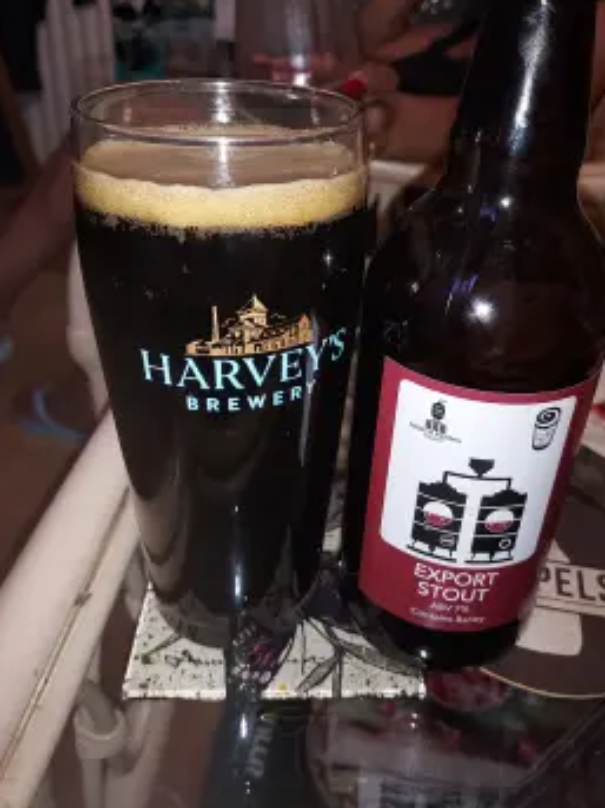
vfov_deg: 63.1
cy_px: 344
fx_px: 653
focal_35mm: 28
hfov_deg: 49.6
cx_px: 344
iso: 320
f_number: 1.8
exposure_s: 1/33
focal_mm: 4.6
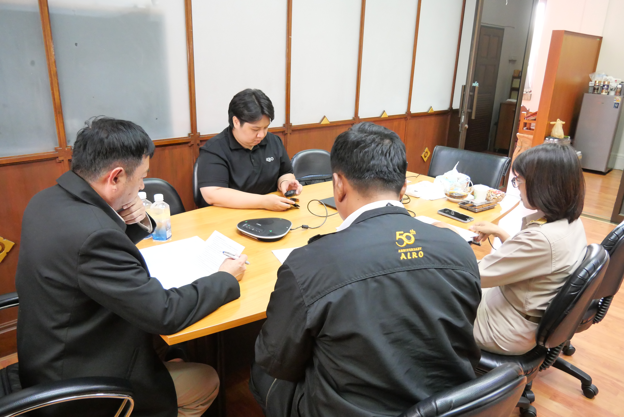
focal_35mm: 24
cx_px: 312
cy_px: 208
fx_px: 416
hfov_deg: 73.7
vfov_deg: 53.2
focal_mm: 12
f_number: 3.5
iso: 3200
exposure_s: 1/30
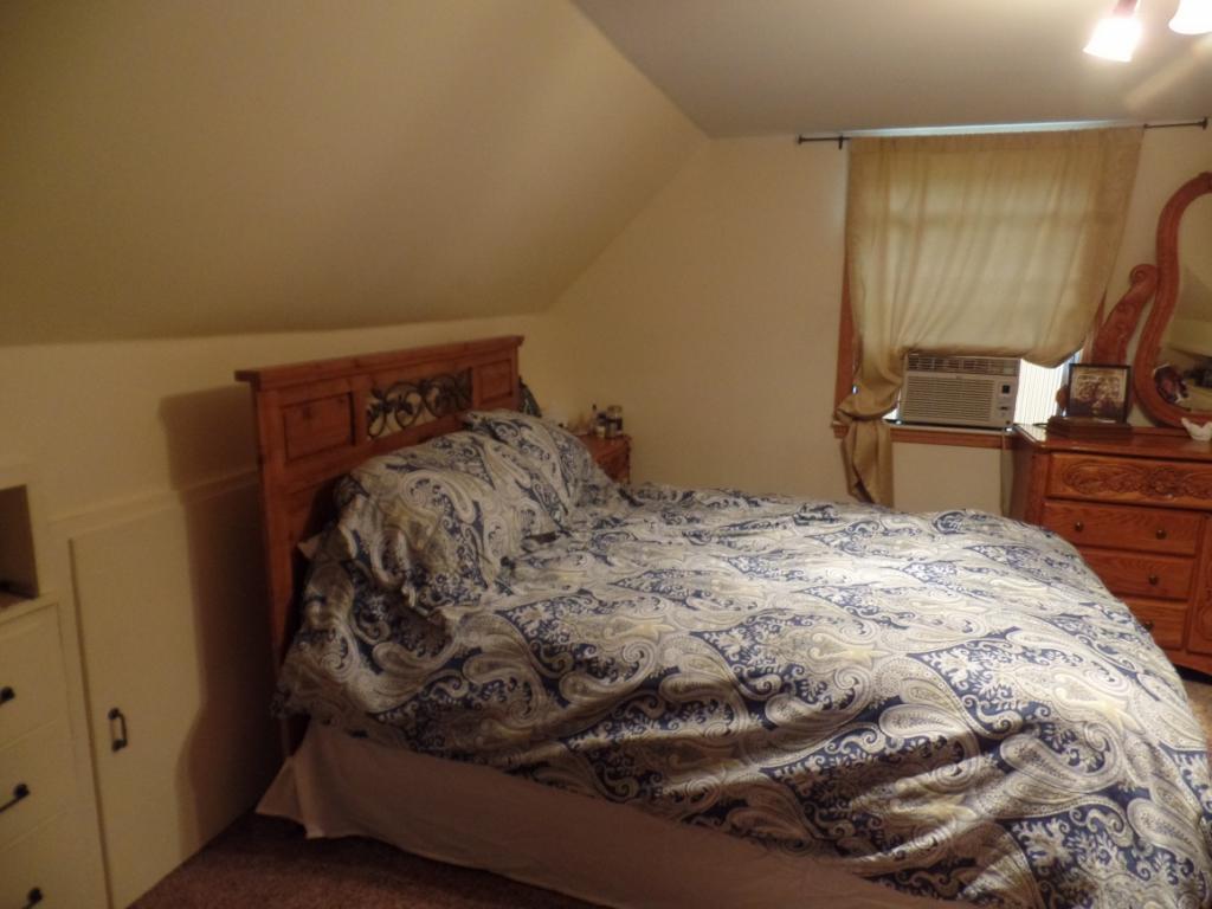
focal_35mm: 23
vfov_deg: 58.9
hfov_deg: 73.9
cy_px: 454
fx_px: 805
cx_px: 606
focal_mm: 4.1
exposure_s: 1/15
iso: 400
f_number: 2.8
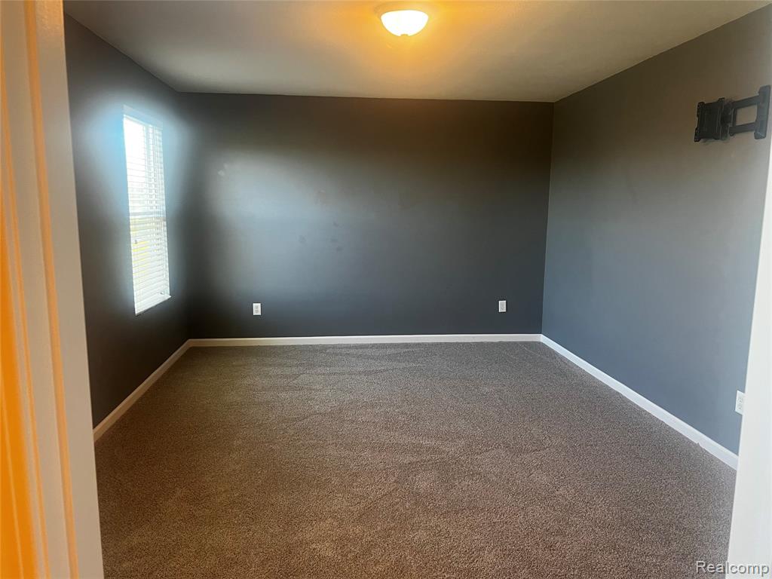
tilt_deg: -8.3
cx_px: 386
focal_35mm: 26
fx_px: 580
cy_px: 290
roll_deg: -0.4
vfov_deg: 53.1
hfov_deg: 67.3
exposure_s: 1/60
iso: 125
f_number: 1.5
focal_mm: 5.7
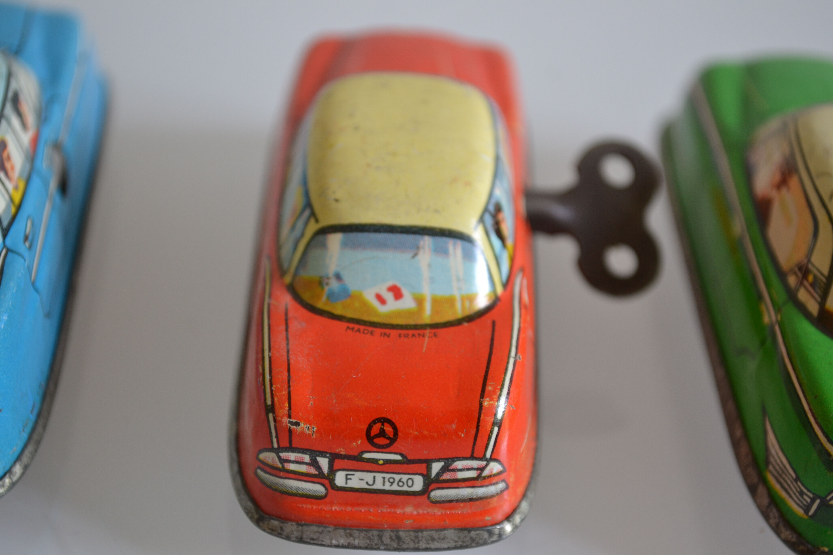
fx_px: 1666
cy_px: 278
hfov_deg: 28.1
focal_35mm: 72
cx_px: 416
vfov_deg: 18.9
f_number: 5.3
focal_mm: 48
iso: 400
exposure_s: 1/25
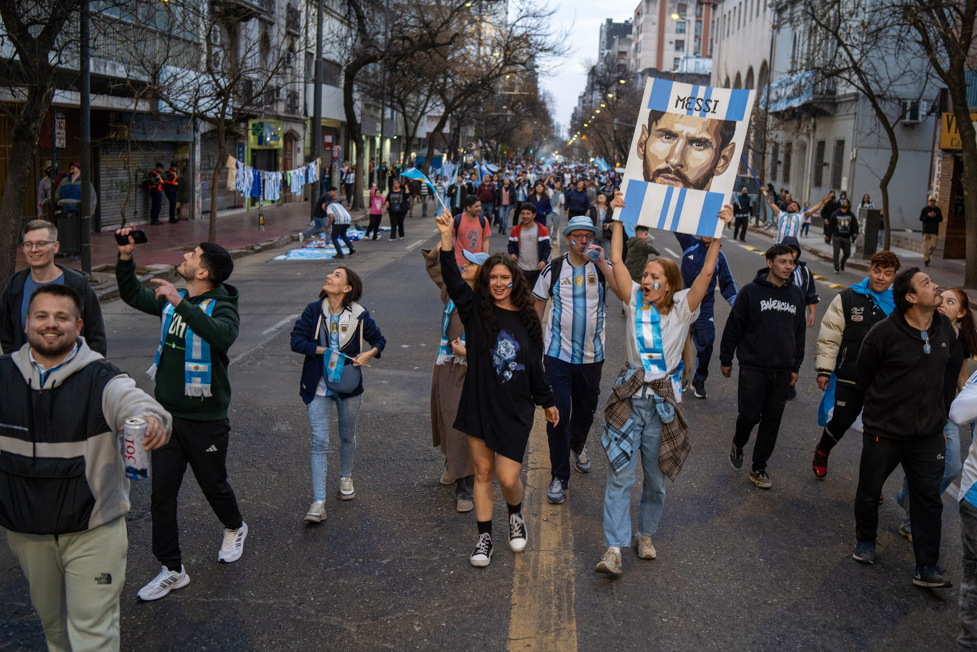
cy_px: 323
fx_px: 1014
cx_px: 510
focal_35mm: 37
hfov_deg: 51.4
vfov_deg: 35.6
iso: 1600
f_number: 3.5
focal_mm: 35
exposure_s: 1/160
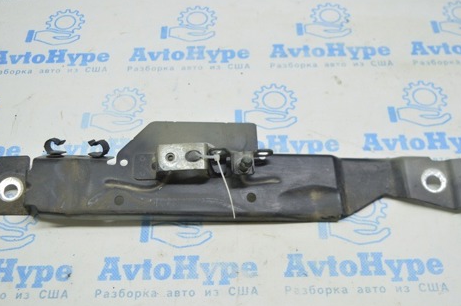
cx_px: 226
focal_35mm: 44
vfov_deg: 30.6
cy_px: 162
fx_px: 559
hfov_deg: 44.8
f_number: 3.8
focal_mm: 21
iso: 400
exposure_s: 1/50
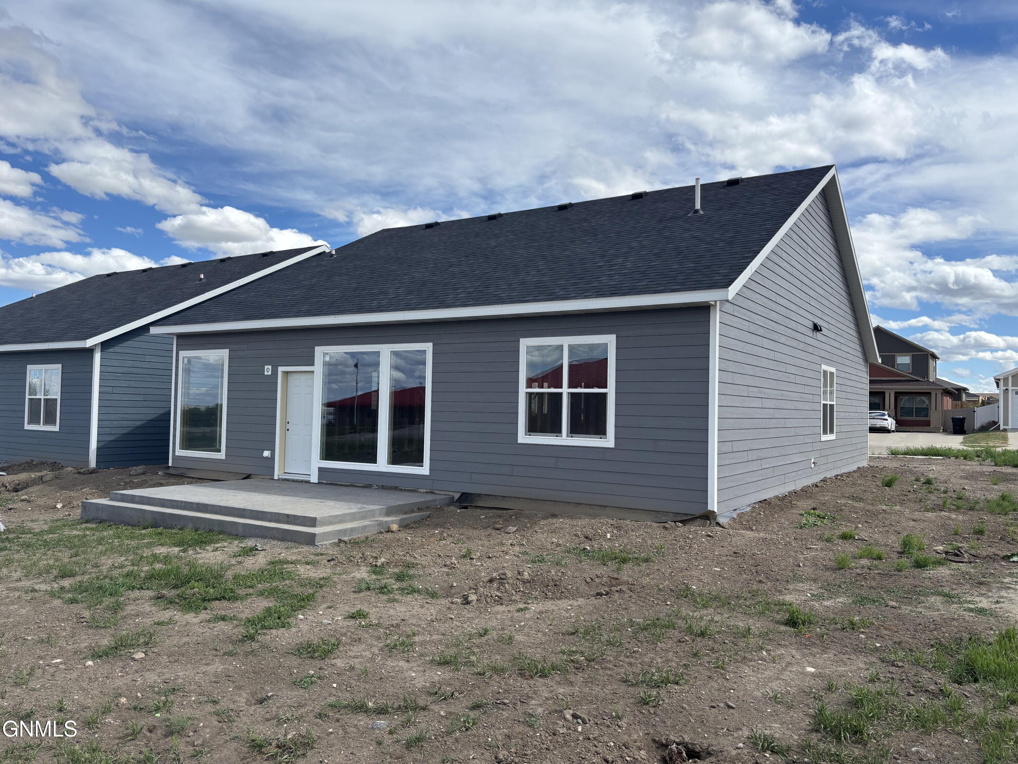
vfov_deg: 53.1
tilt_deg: +1.2
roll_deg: -1.5
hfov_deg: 67.3
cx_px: 509
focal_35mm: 26
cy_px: 382
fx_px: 765
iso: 50
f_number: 1.6
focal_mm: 5.96
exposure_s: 1/3788
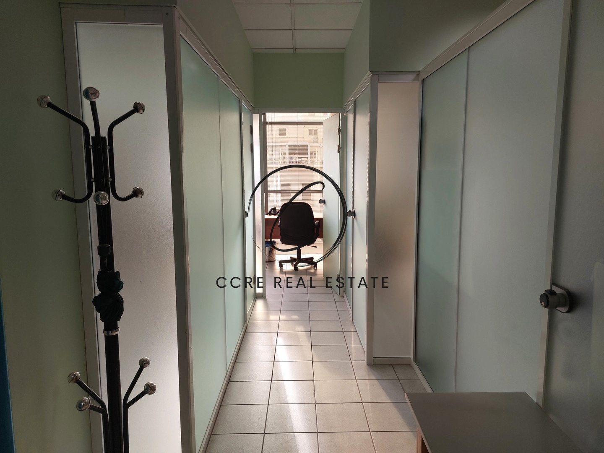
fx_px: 436
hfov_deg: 69.4
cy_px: 226
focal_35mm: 25
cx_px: 302
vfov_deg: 54.9
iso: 40
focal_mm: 5.23
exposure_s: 1/100
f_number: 1.8
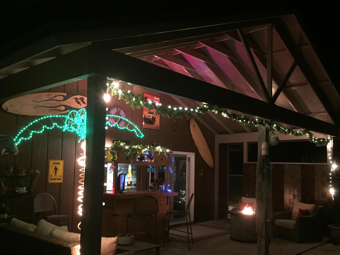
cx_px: 185
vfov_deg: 41.7
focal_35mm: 34
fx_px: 334
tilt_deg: +4.1
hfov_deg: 53.9
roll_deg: -1.4
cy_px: 147
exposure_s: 1/15
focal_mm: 4.15
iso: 640
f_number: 2.2
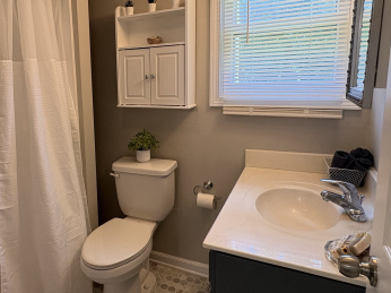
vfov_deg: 51.1
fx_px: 305
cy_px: 127
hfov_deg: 63.3
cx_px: 124
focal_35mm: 27
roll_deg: +2.3
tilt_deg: -9.0
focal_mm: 2.22
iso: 200
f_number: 2.2
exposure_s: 1/120
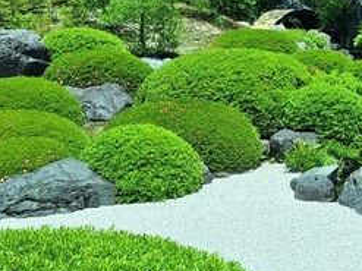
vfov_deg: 19.0
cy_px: 21
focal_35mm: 76
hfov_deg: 24.2
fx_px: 794
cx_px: 385
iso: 40
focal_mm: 5.54
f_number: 1.8
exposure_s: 1/2000
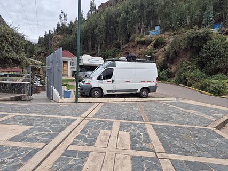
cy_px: 86
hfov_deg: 73.9
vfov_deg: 58.9
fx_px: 151
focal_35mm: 23
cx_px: 114
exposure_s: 1/918
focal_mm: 5.4
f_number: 1.8
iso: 25
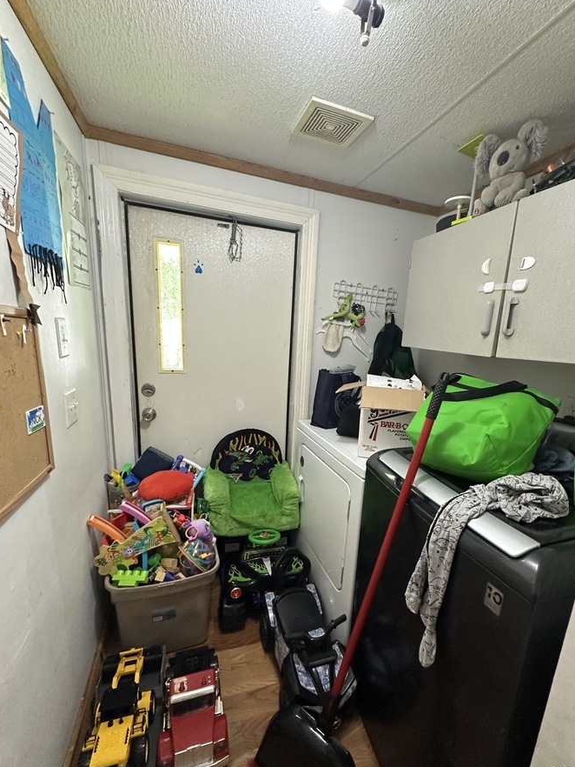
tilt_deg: -10.3
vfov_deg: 94.3
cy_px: 414
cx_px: 317
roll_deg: -3.9
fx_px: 354
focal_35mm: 16
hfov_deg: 77.9
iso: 400
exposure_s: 1/60
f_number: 2.2
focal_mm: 2.22
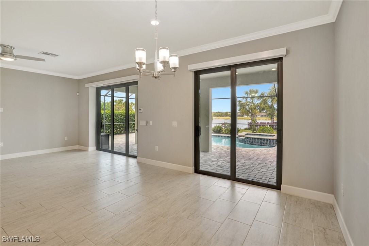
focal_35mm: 17
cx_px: 184
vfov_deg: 70.4
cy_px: 123
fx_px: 174
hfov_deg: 93.3
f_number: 8
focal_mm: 17
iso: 500
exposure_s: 1/50
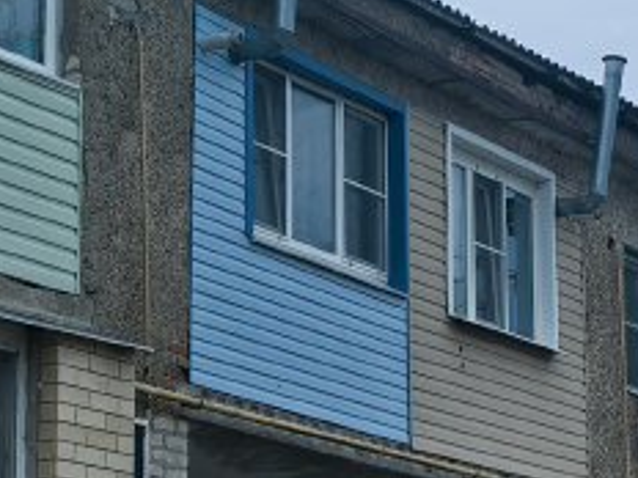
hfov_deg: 15.2
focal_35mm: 129
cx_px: 195
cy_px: 326
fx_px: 2378
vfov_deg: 11.5
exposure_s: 1/1605
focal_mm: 6.54
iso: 72
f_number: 1.57
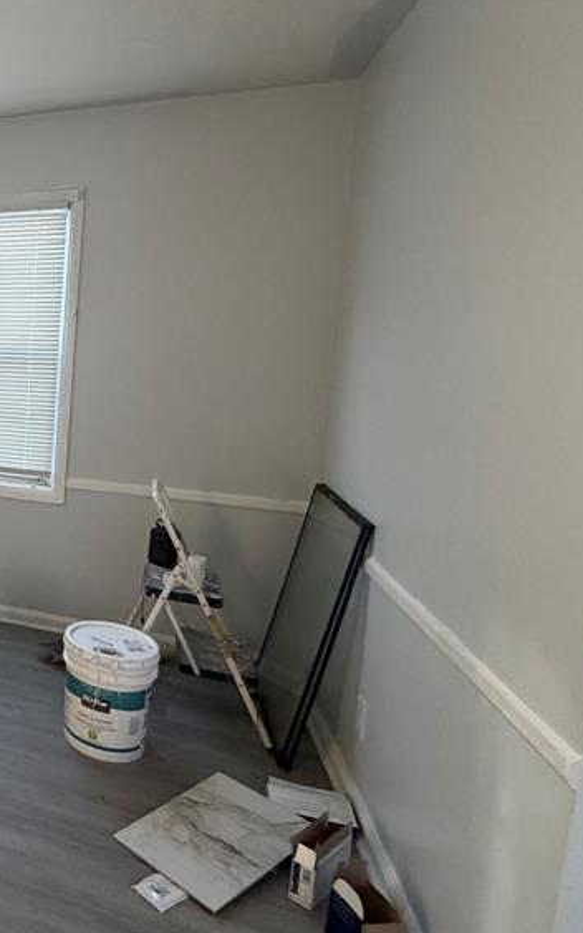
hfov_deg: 34.1
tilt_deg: -6.2
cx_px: -161
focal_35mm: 27
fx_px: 686
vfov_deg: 68.2
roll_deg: -3.5
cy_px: 419
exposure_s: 1/92
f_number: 2.2
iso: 320
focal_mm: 2.22
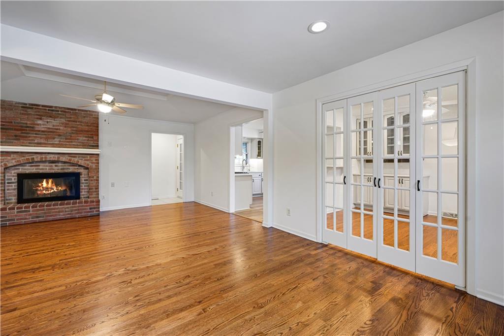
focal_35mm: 16
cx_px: 252
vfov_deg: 75.5
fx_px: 217
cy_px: 168
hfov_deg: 98.6
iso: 100
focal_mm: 15.5
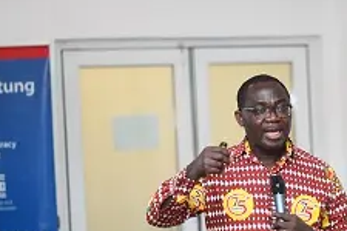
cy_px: 151
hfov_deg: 13.5
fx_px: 1455
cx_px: 261
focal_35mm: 151
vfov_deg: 9.1
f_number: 2
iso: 400
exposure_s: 1/100
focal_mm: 85
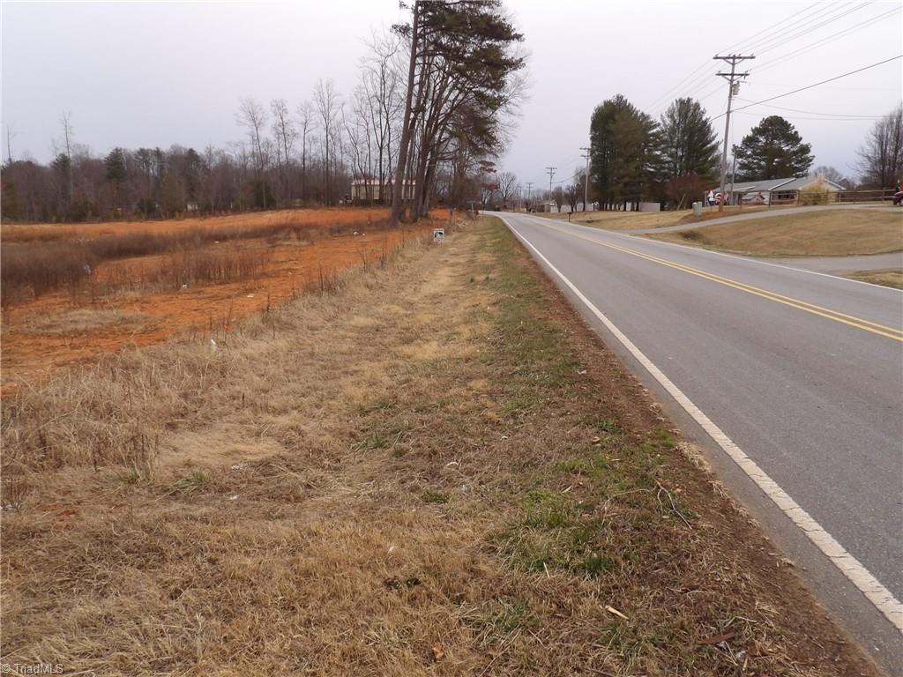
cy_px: 338
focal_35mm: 24
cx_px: 452
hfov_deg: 71.6
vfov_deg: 56.8
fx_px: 626
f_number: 5.6
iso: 100
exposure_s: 1/198
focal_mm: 4.3
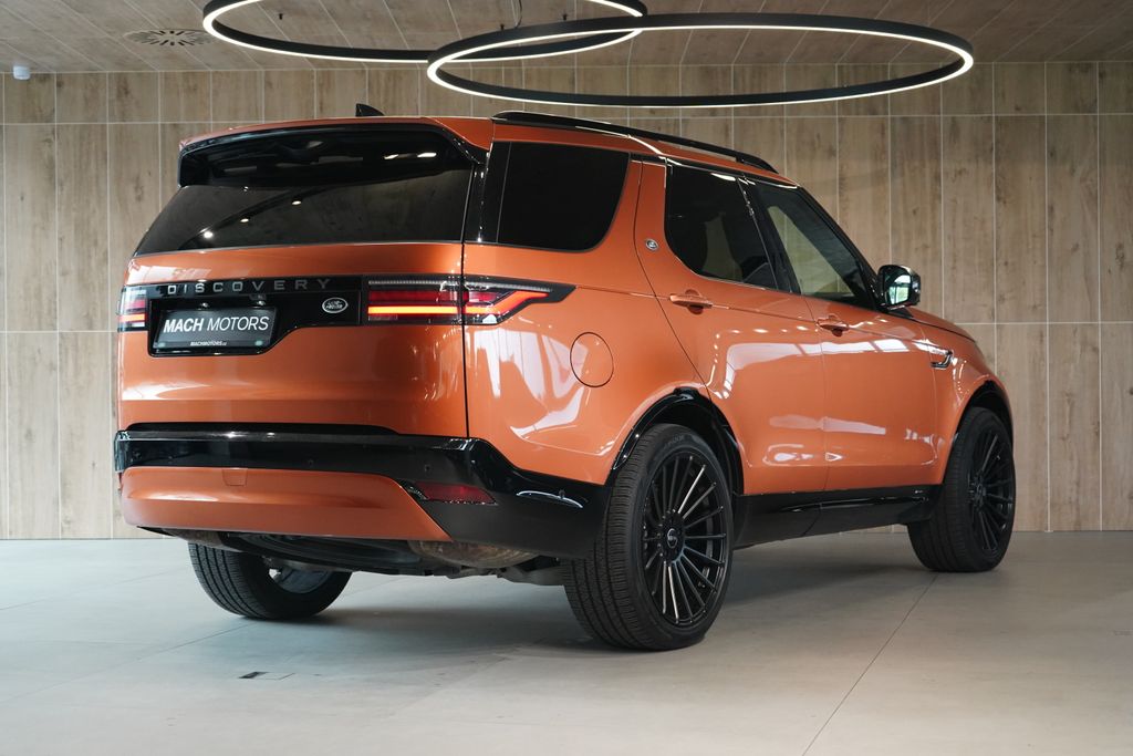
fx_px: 1888
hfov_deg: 33.4
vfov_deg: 22.6
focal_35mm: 60
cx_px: 566
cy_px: 378
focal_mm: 60
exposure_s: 1/160
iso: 5000
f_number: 5
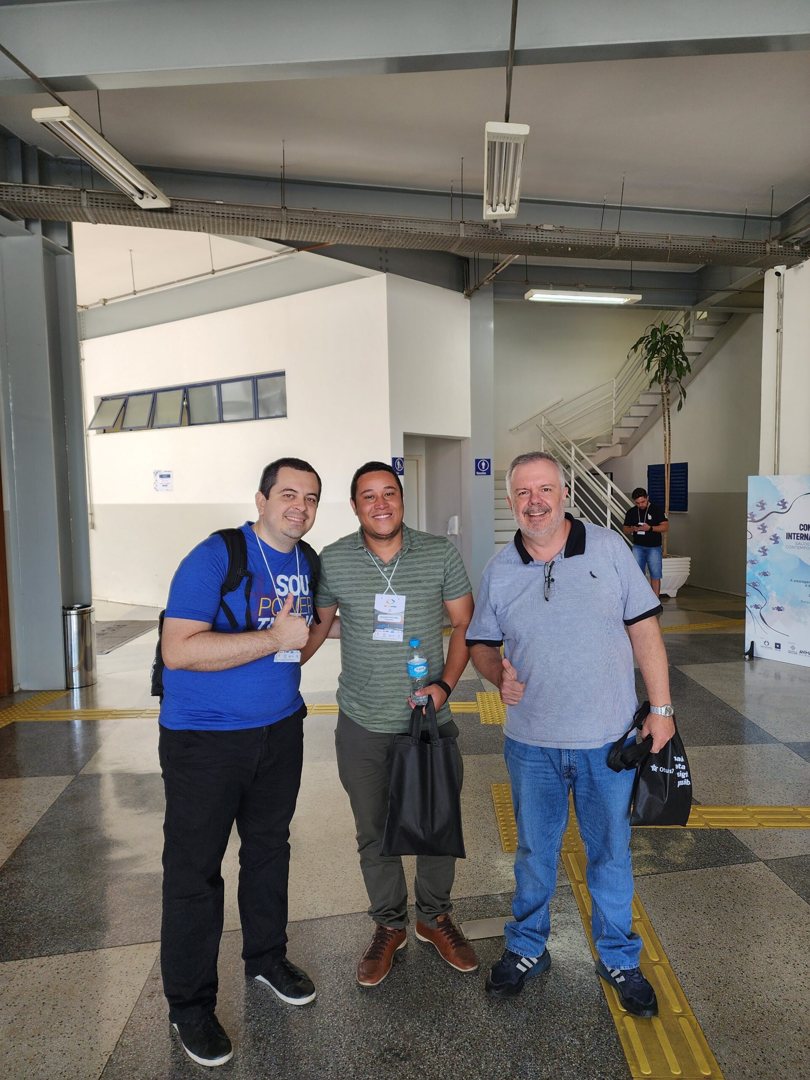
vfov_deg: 73.9
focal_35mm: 23
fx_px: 718
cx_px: 405
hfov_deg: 58.9
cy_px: 540
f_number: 1.8
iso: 64
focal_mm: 6.4
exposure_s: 1/120
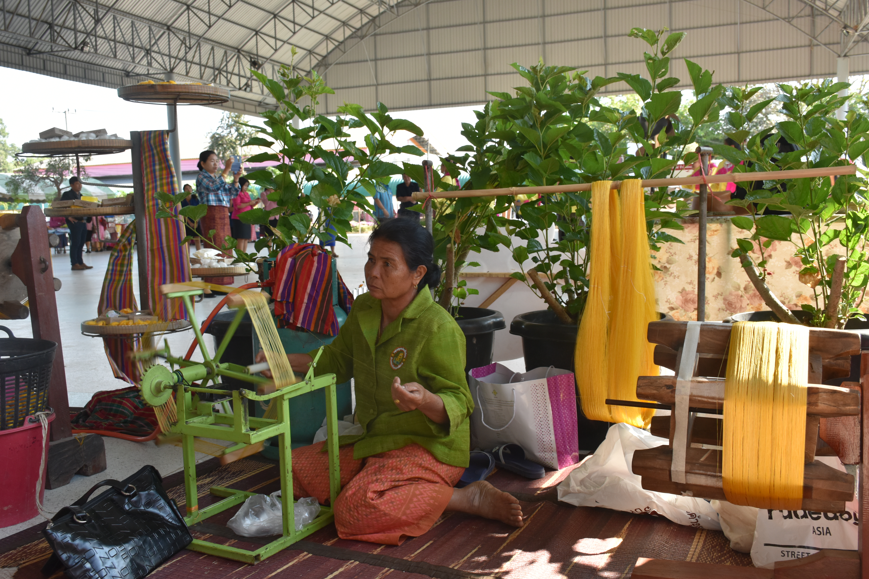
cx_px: 434
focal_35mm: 34
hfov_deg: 55.1
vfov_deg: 38.4
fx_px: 833
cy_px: 290
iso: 400
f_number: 7.1
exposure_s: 1/200
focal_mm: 23
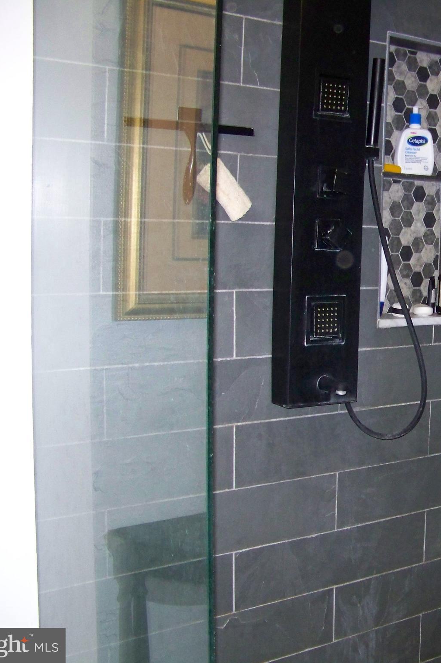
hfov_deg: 26.1
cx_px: 400
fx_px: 919
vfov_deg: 39.6
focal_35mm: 50
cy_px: 332
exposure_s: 1/30
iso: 200
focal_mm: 5.85
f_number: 2.8
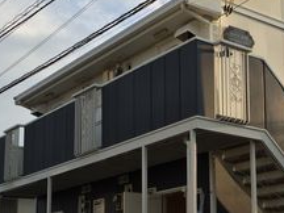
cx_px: 210
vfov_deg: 21.7
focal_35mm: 67
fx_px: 550
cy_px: 165
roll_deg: +3.7
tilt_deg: +14.1
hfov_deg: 28.6
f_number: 2.2
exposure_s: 1/1414
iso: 32
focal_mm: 4.15
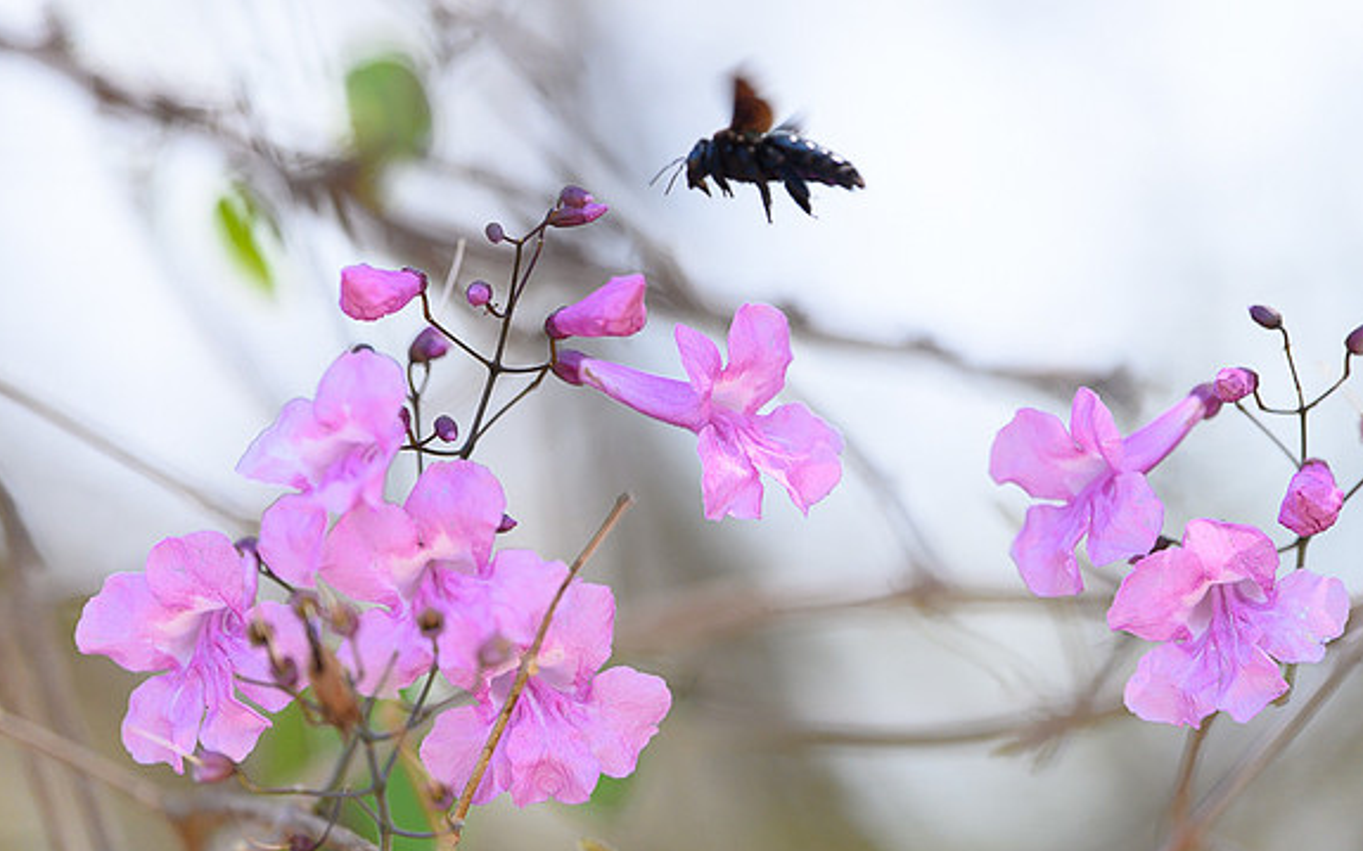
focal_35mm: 514
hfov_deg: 4.1
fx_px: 19088
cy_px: 420
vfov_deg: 2.6
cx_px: 683
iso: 800
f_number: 4
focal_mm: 500
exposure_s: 1/2000
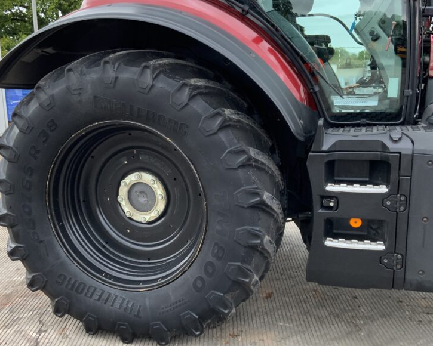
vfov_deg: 37.3
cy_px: 184
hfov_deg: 45.7
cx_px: 195
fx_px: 513
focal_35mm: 40
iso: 25
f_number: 1.8
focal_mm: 3
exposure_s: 1/122
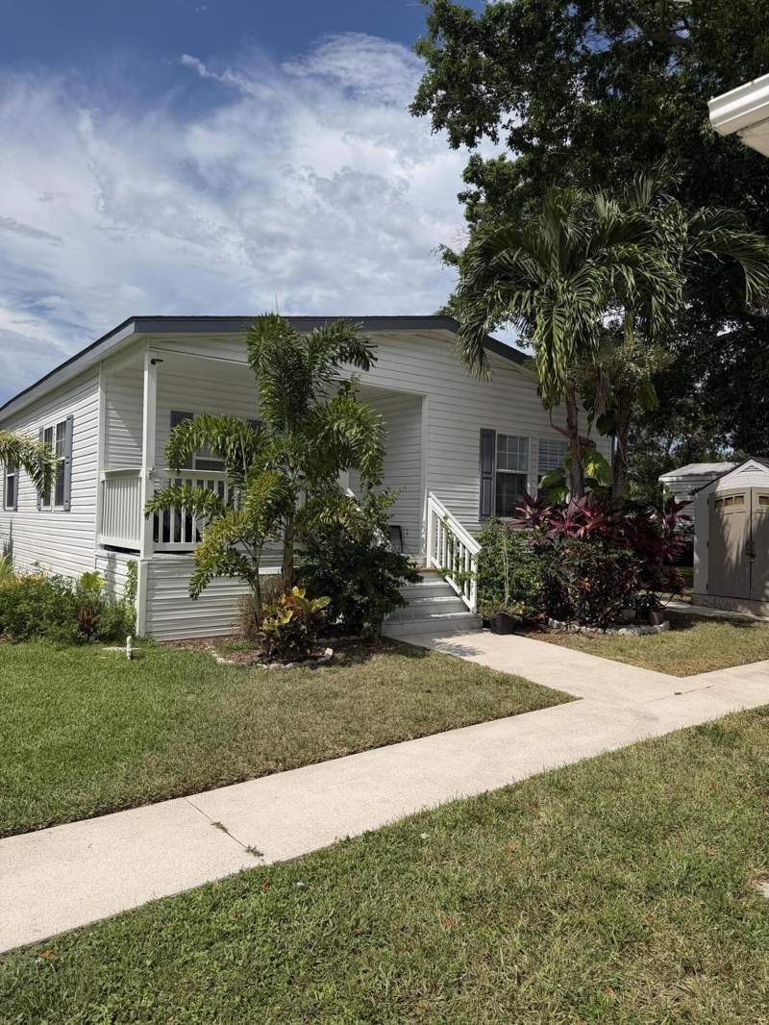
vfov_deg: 71.6
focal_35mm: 24
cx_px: 384
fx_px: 711
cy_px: 512
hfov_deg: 56.8
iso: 80
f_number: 1.78
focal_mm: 6.76
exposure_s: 1/10309
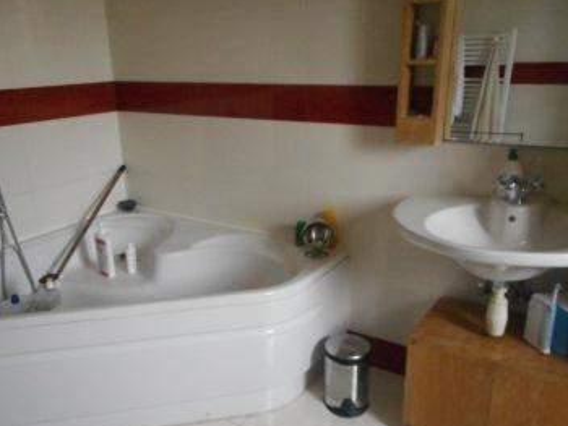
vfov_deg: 44.0
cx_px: 258
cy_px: 256
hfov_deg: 56.7
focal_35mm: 32
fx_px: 525
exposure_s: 1/200
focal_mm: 4.5
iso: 800
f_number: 3.7
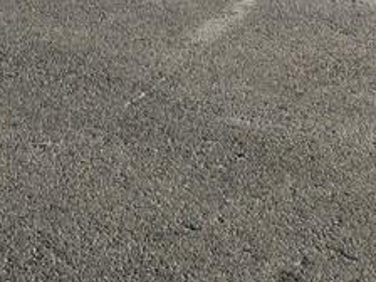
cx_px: 502
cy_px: -324
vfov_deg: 12.1
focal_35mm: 105
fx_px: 1141
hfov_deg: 17.5
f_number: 1.7
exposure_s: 1/617
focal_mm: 6.3
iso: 12
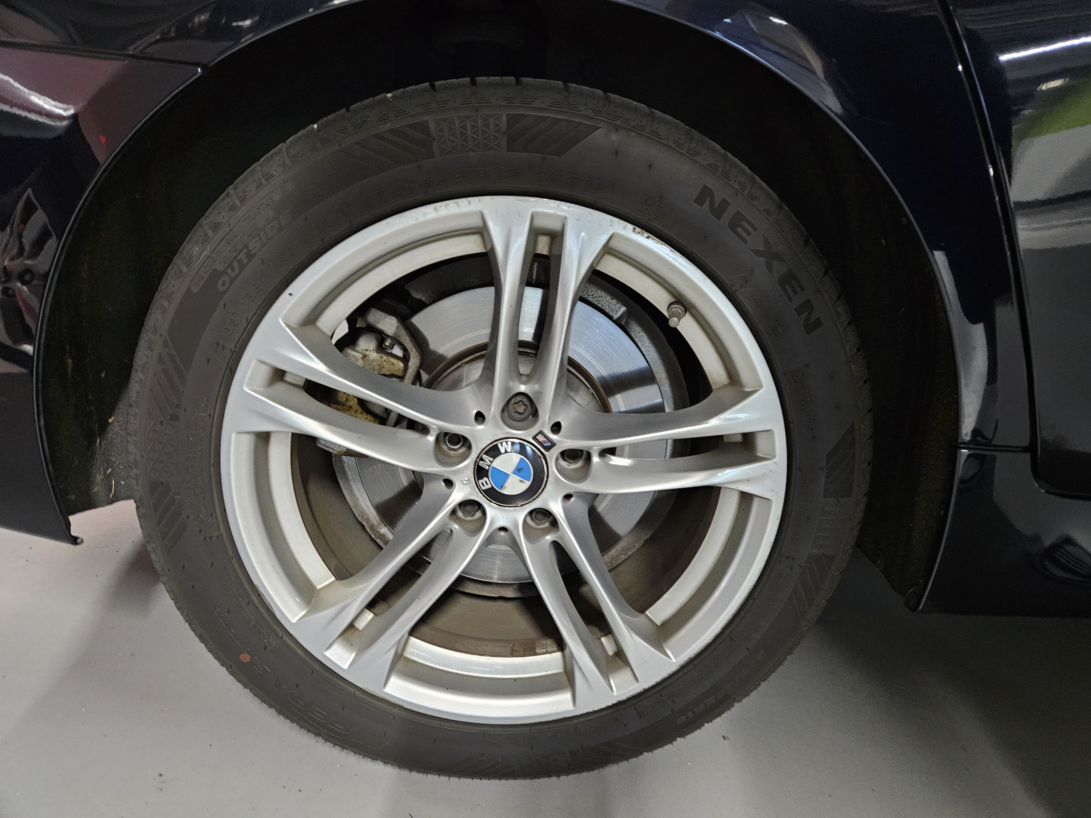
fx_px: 725
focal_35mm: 23
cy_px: 409
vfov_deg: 58.9
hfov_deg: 73.9
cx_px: 546
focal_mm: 5.4
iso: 640
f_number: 1.8
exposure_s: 1/30
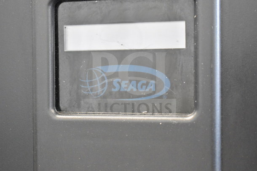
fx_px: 450
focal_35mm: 63
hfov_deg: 31.9
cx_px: 128
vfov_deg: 21.6
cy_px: 86
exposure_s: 1/60
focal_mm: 42
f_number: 5
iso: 10000
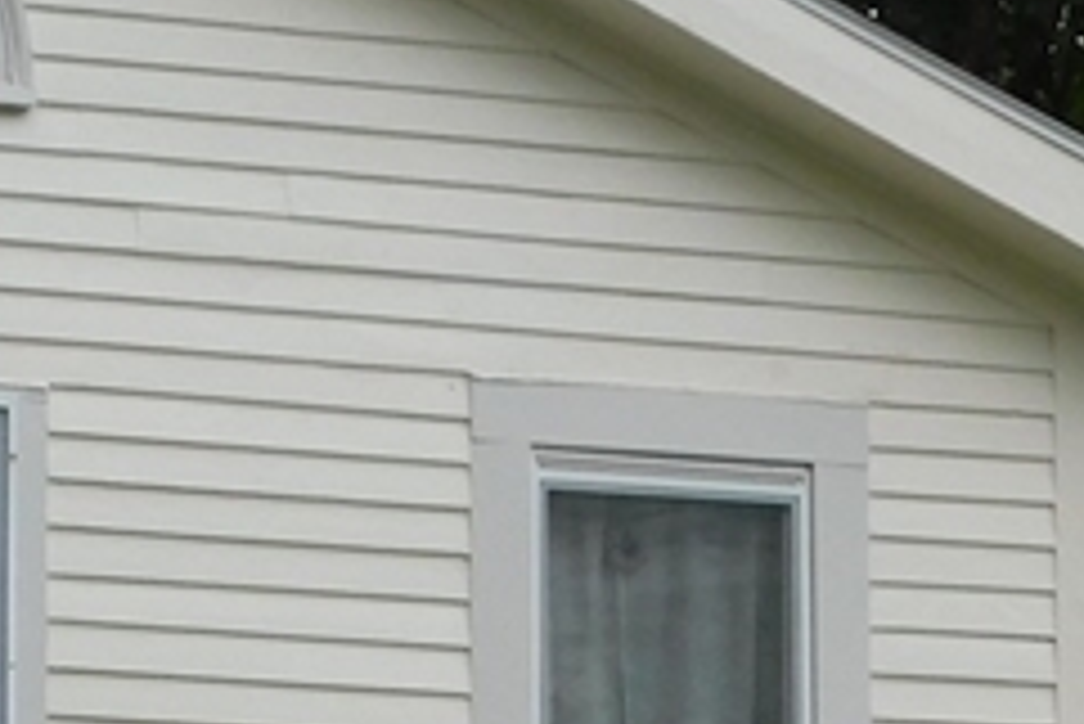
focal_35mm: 261
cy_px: 1079
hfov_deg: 7.8
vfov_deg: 5.2
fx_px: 7863
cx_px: -463
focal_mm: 10.4
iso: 125
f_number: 4
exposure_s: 1/200
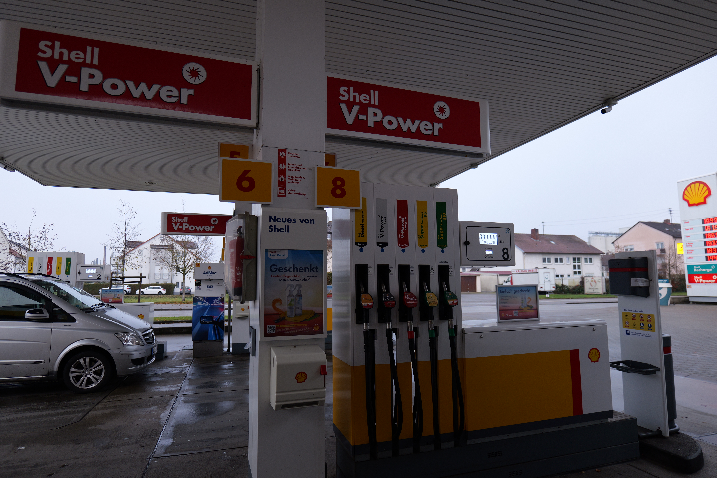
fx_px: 398
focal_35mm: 20
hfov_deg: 84.0
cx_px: 358
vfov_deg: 61.9
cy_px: 239
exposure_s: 1/125
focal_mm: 20
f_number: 3.5
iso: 400
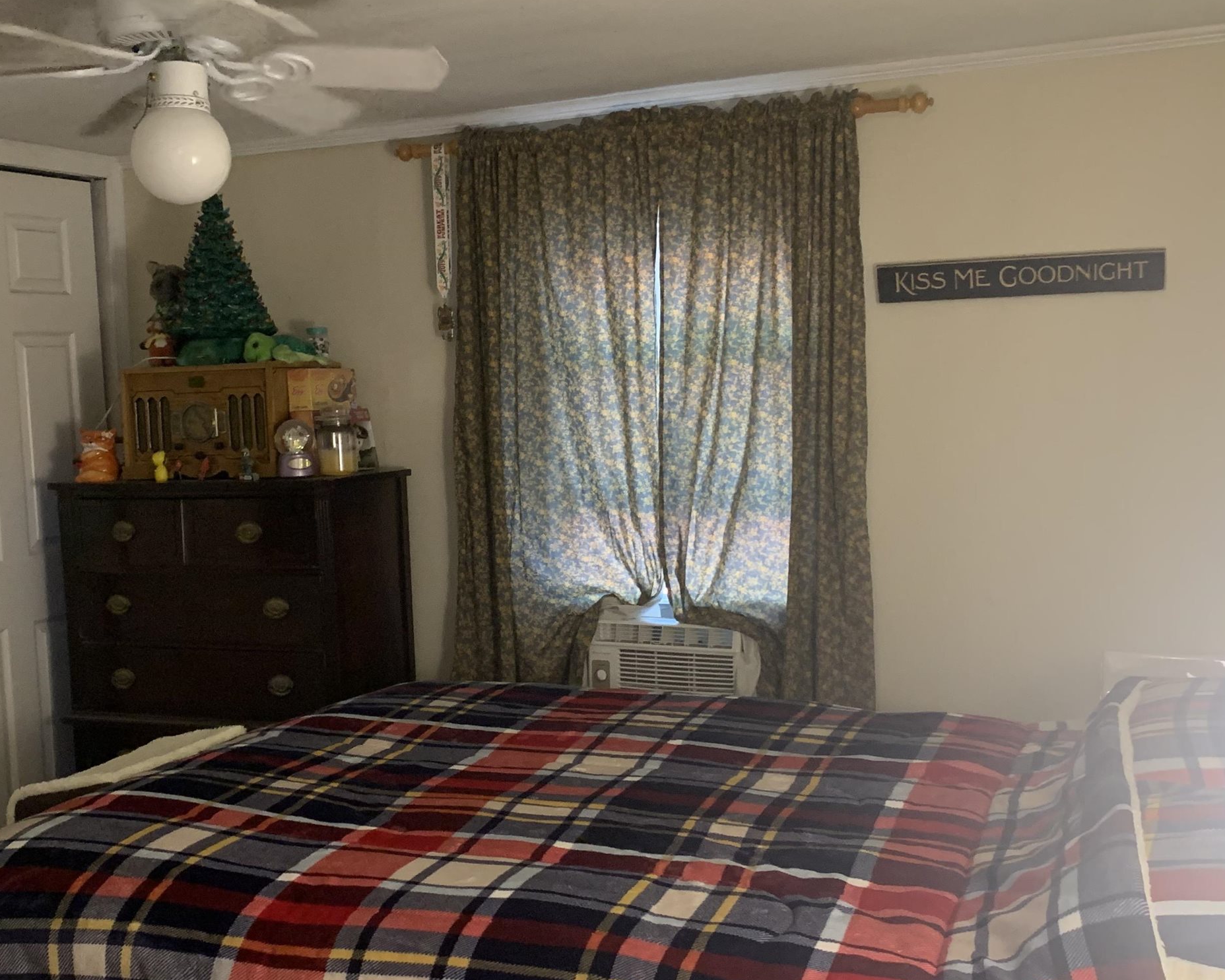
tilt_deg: -6.6
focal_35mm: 42
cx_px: 504
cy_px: 520
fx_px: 1523
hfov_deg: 43.6
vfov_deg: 35.7
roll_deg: +0.5
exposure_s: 1/40
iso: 320
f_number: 1.8
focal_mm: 4.25
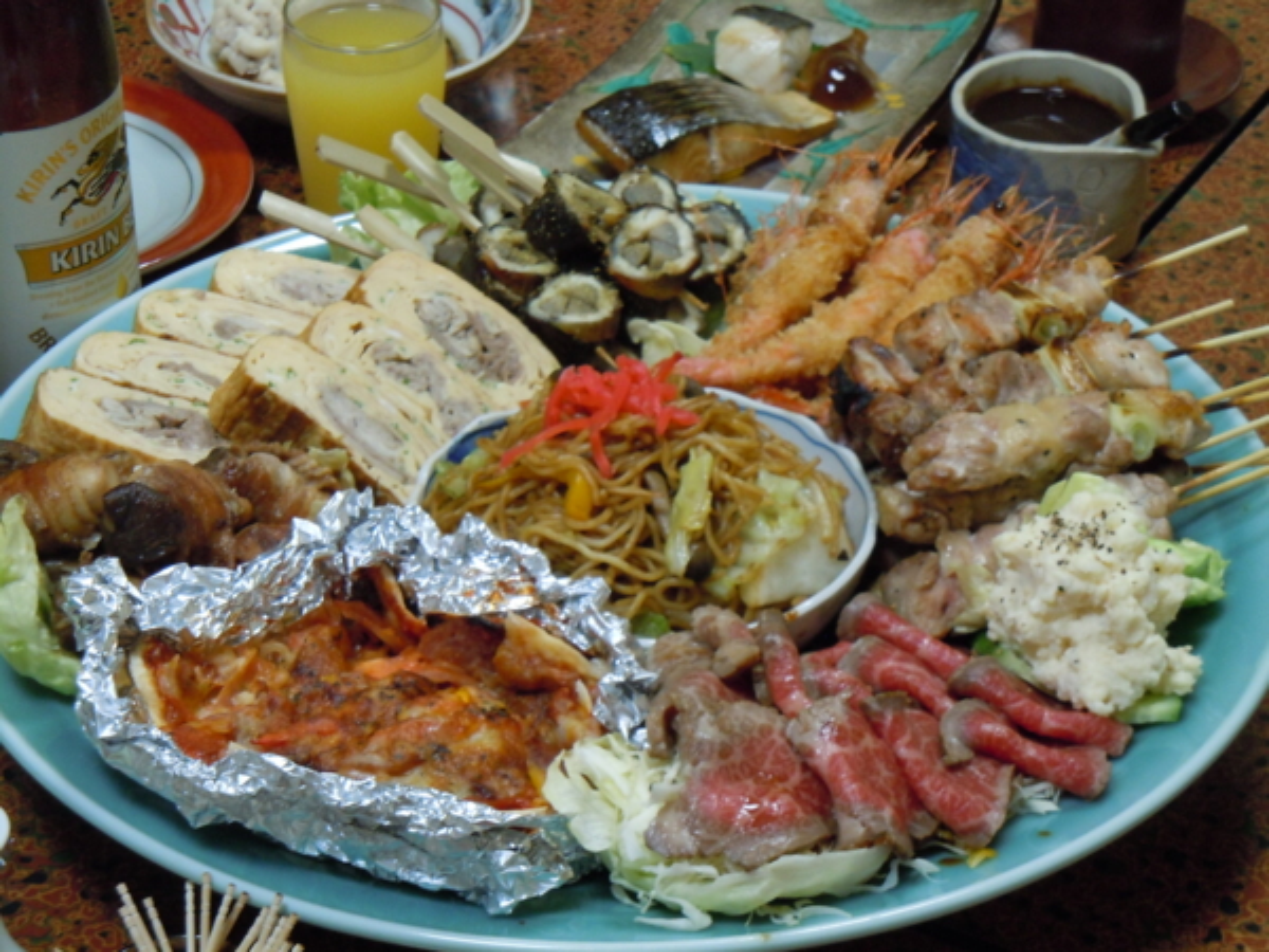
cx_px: 634
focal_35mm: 102
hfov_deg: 19.3
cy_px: 476
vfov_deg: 14.5
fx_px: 3739
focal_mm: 18.3
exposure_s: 1/10
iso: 400
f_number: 4.5
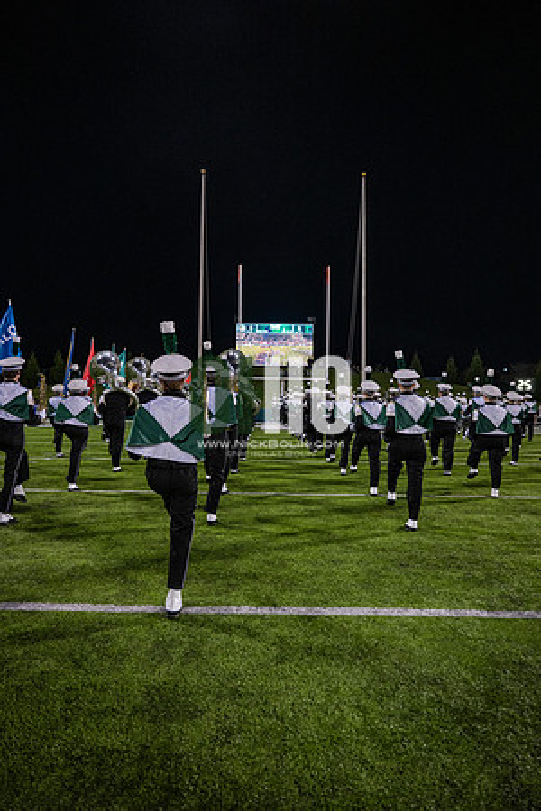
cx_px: 270
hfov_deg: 53.1
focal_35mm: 24
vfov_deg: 73.7
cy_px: 406
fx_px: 541
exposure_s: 1/500
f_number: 3.2
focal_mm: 24
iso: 1250
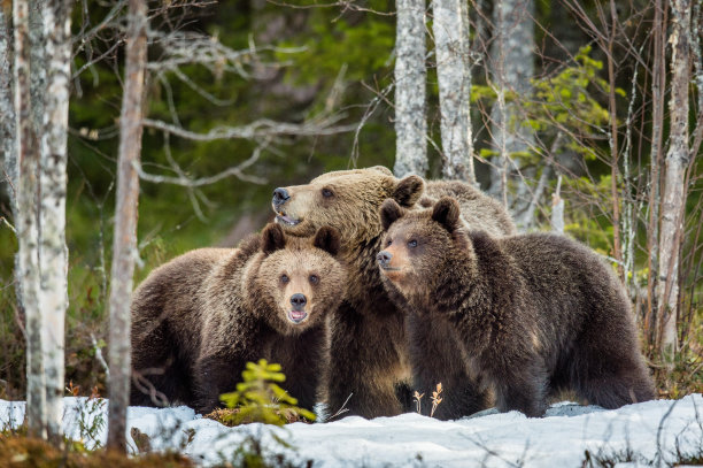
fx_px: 15609
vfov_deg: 1.7
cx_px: 352
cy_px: 234
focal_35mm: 800
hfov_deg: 2.6
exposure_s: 1/1000
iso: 800
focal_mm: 800
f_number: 7.1
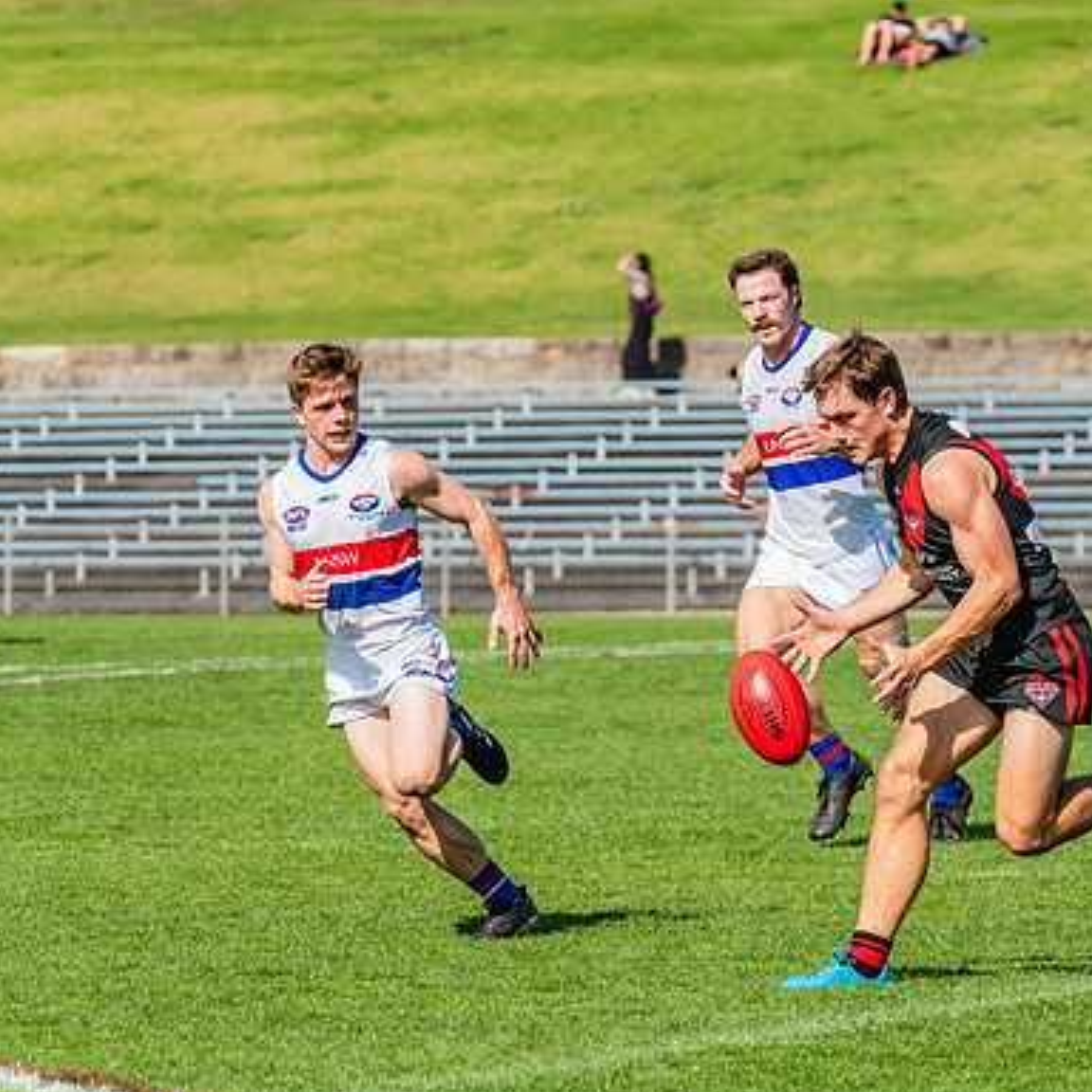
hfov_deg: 4.8
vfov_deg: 4.8
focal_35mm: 362
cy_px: 592
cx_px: 894
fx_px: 12920
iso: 800
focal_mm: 250
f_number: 10
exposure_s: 1/1600
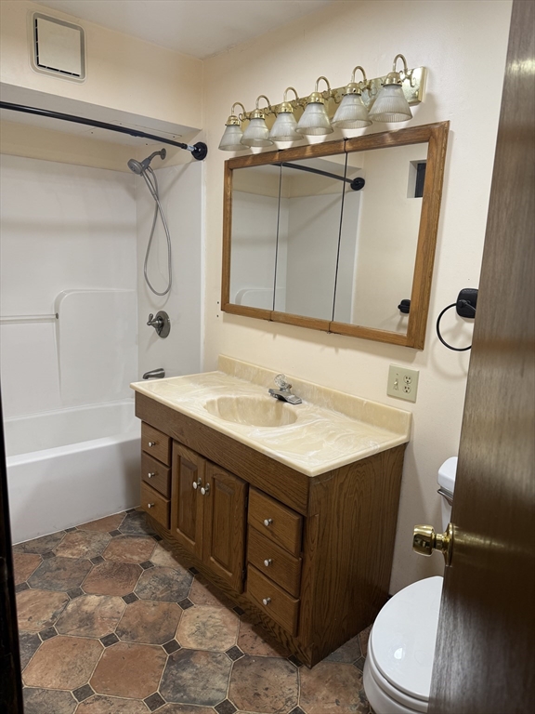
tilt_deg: -11.4
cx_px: 268
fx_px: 495
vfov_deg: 71.6
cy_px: 357
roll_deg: -2.7
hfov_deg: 56.8
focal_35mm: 24
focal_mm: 6.76
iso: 100
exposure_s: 1/60
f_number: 1.78
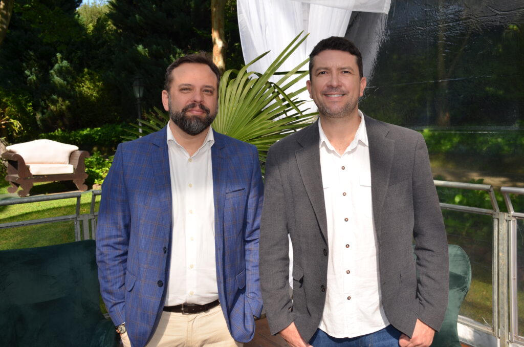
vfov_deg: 36.7
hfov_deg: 53.2
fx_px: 523
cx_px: 262
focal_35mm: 36
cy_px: 174
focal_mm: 24
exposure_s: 1/250
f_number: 7.1
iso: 100
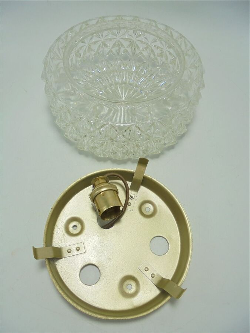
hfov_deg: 53.1
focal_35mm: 26
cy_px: 166
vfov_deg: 67.3
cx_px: 125
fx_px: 250
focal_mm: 4.6
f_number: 3.5
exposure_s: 1/160
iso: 100
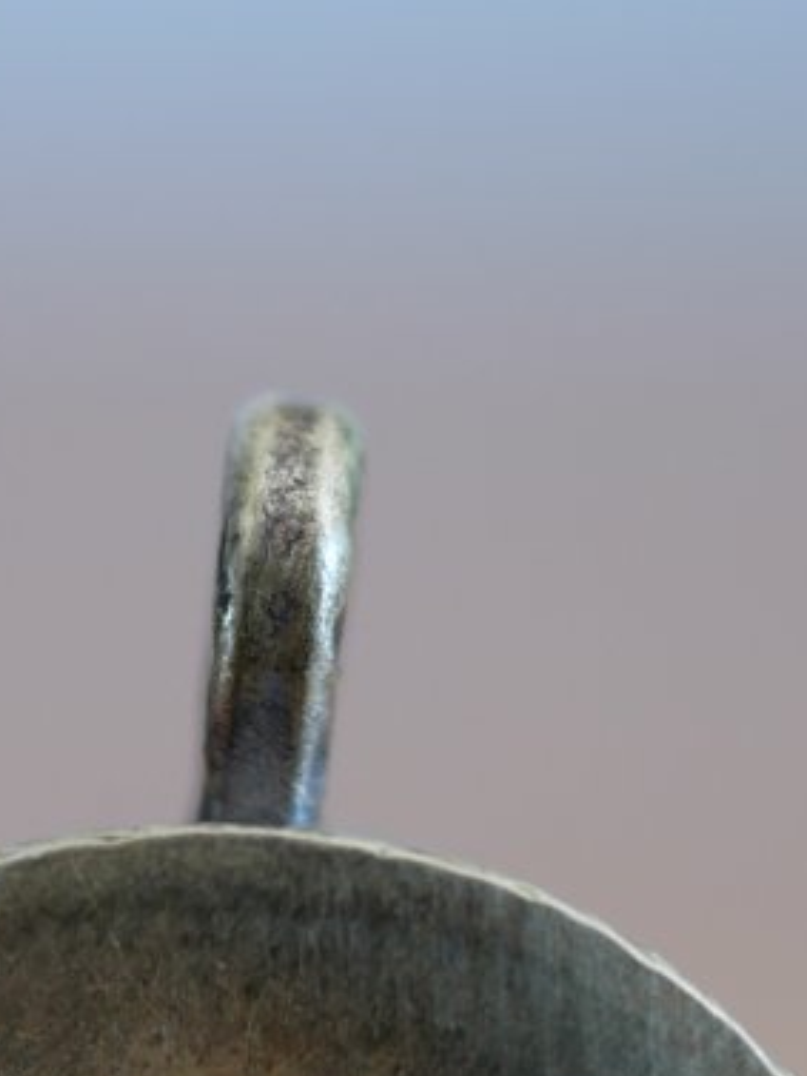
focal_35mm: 191
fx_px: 5934
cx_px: 103
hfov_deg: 7.8
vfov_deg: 10.1
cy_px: 1547
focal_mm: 30
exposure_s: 1/60
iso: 250
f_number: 2.8
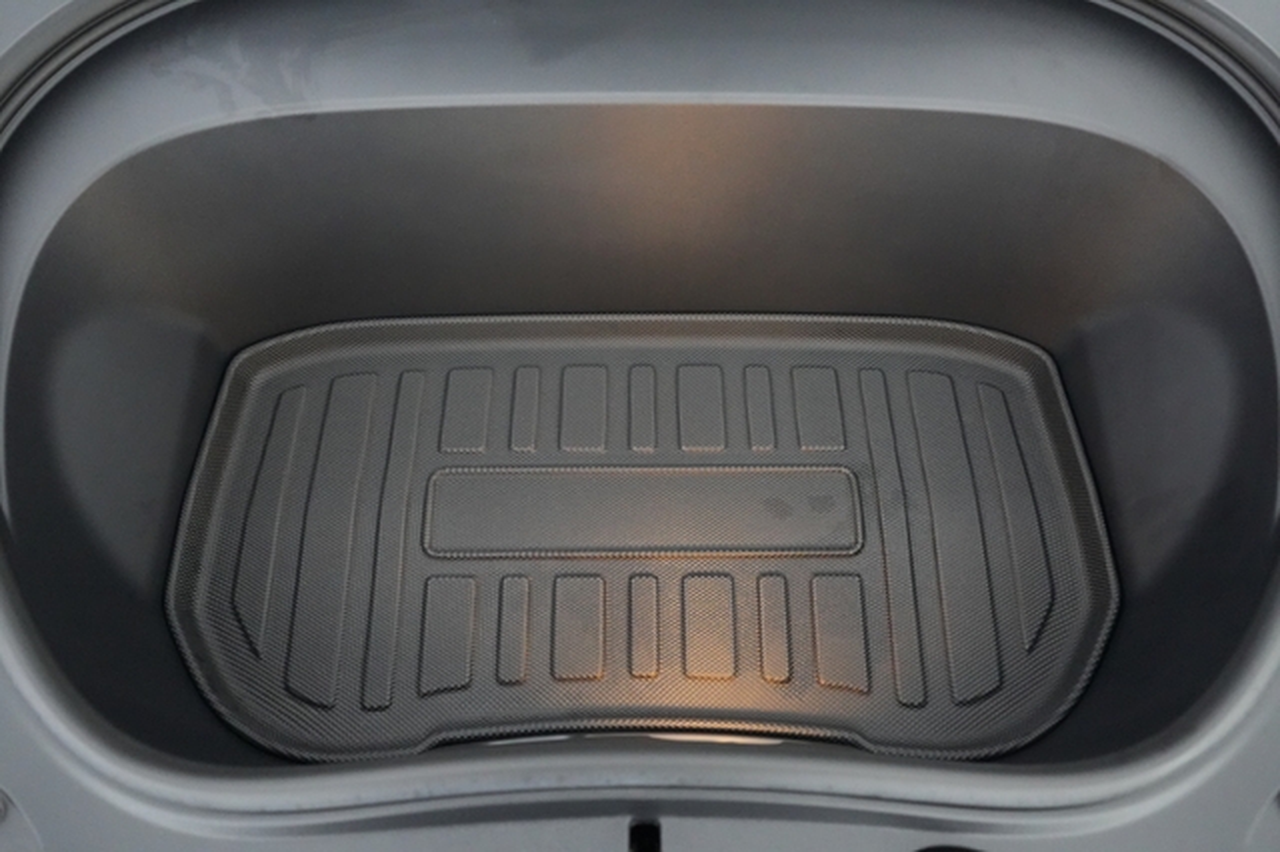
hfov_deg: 65.5
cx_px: 640
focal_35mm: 28
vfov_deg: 46.4
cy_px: 426
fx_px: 995
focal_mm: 28
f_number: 2.8
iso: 12800
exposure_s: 1/125
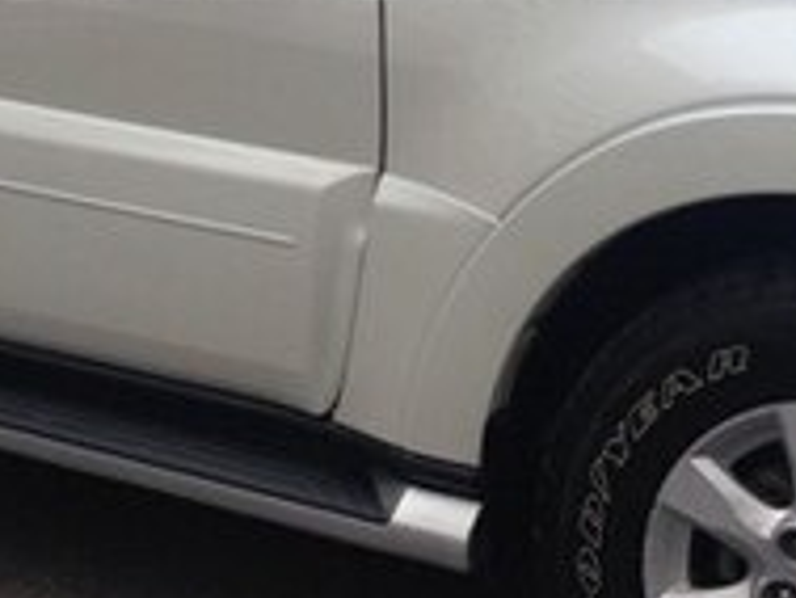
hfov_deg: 17.1
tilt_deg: -7.7
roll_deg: -1.4
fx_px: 2646
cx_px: 295
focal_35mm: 115
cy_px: -65
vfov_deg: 12.7
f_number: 2.4
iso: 50
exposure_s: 1/171
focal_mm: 4.12
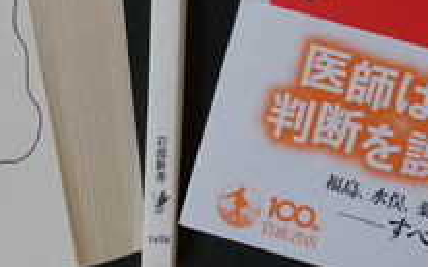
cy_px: -28
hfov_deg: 17.4
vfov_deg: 10.8
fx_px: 1392
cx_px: 153
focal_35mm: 119
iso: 400
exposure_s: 1/60
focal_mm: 27
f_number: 4.5
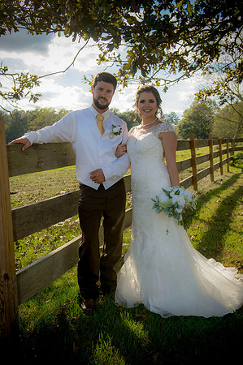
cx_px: 122
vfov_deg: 50.7
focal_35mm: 38
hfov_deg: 35.0
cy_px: 182
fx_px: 386
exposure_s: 1/400
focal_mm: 38
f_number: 6.3
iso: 200
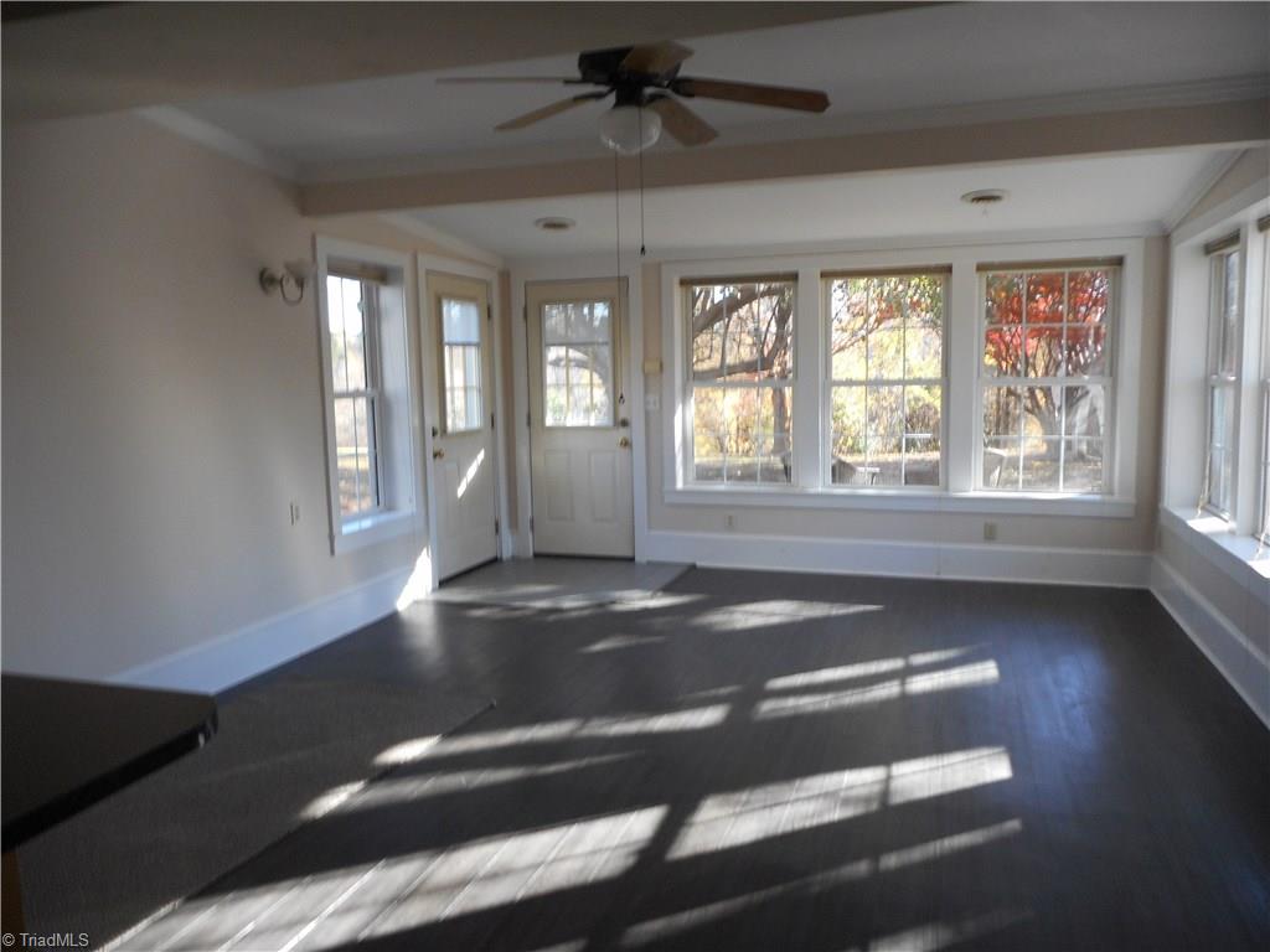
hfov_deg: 69.4
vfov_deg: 54.9
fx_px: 917
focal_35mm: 25
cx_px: 635
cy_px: 476
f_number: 3.7
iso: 140
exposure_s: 1/30
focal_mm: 4.5
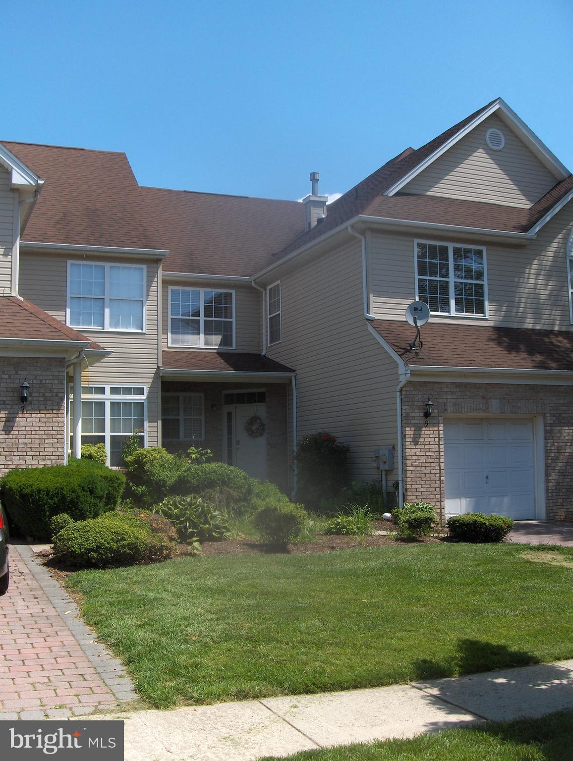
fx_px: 859
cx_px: 286
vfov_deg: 47.8
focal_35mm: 39
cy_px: 380
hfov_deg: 36.9
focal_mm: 8
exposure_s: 1/351
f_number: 4.8
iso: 98
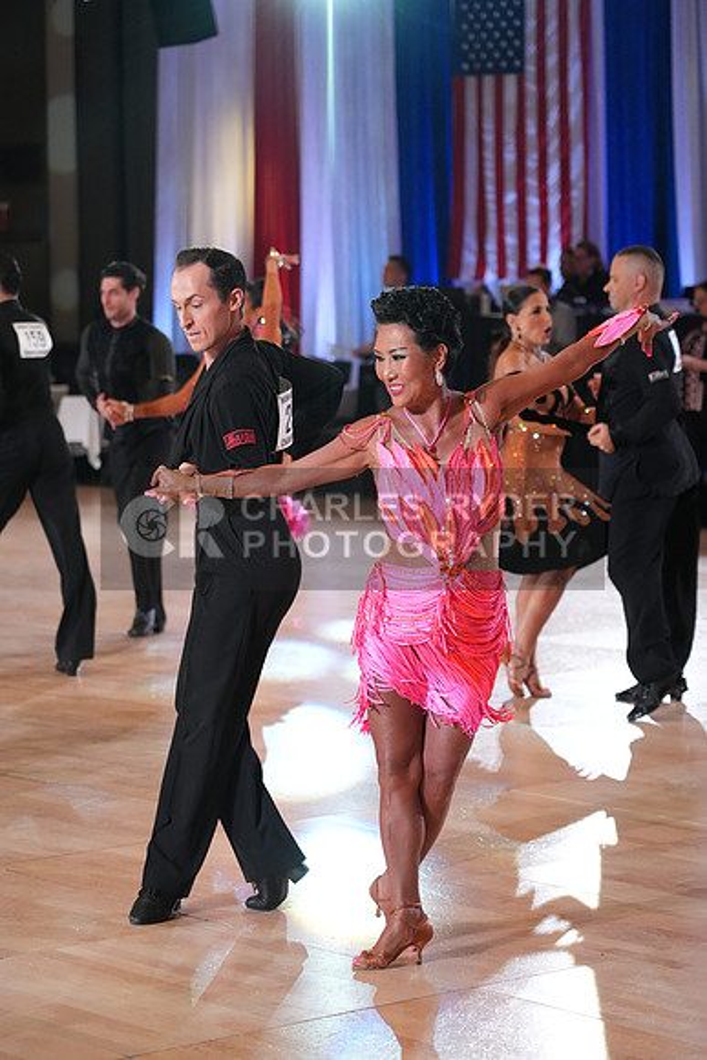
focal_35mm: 105
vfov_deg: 19.5
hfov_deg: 13.0
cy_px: 530
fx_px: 3091
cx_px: 354
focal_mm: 105
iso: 4000
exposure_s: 1/500
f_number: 4
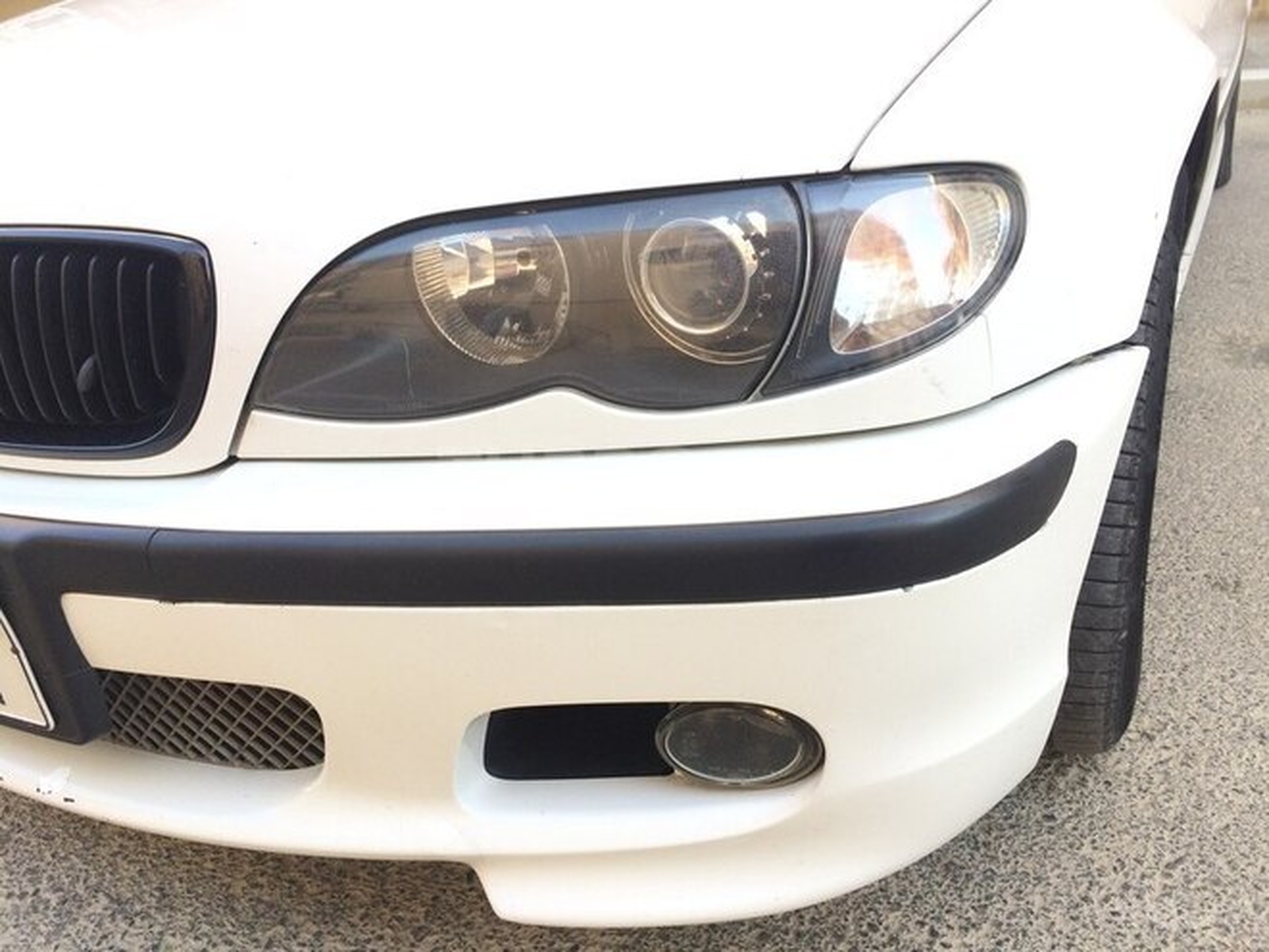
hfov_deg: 61.7
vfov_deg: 48.2
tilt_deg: -25.4
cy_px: 476
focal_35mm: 29
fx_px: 1063
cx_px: 634
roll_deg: +4.4
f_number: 2.2
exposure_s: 1/188
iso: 32
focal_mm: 4.15
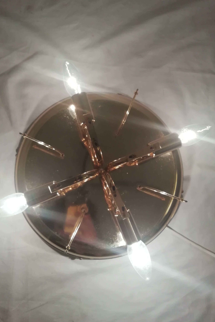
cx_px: 101
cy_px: 160
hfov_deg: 46.4
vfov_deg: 65.5
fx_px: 251
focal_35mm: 28
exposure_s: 1/100
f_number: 2.2
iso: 64
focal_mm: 3.46
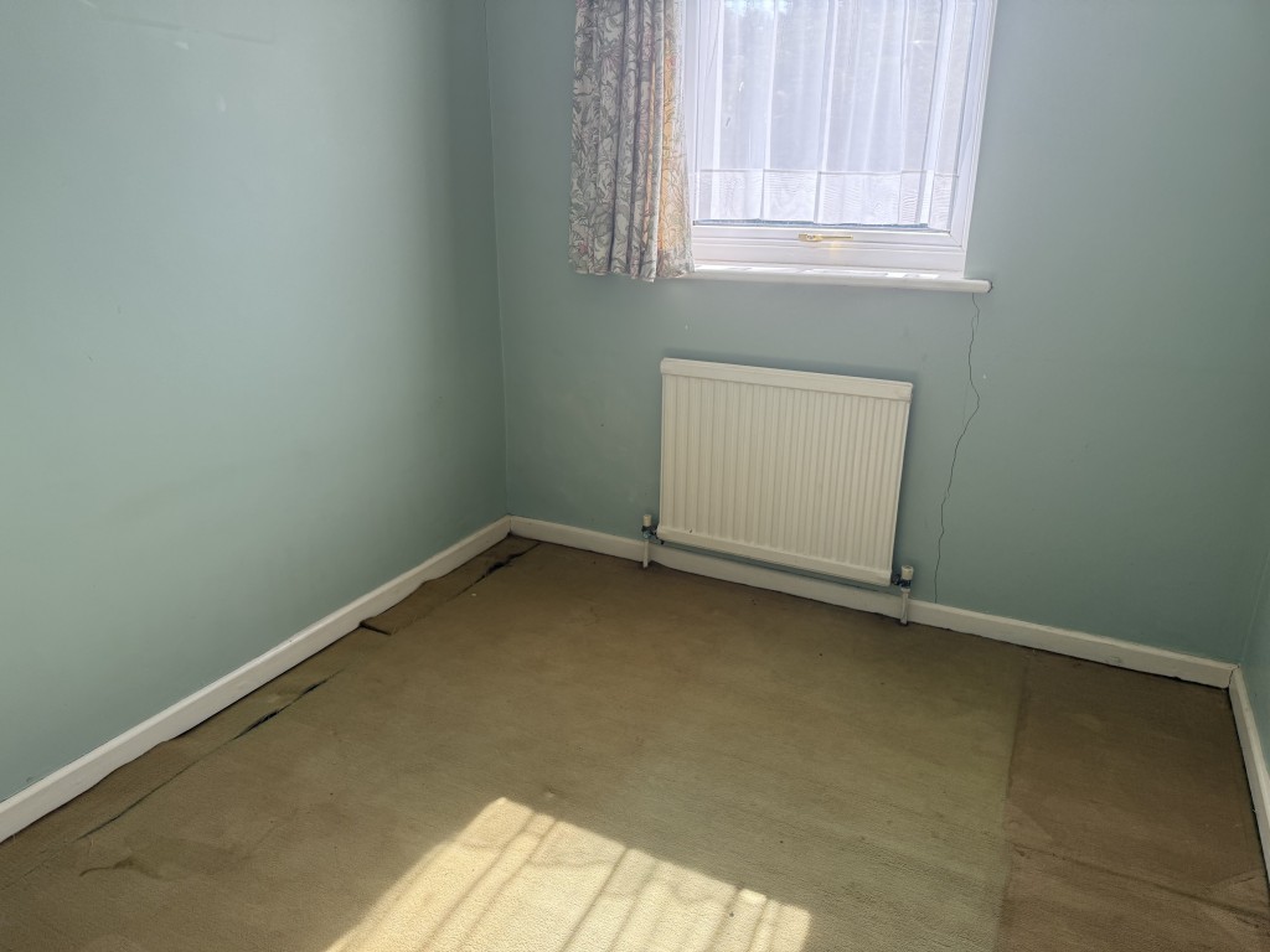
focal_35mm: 24
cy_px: 476
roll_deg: -0.5
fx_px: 881
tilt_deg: -19.5
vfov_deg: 56.8
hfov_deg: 71.6
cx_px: 635
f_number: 1.78
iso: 100
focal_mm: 6.76
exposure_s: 1/393
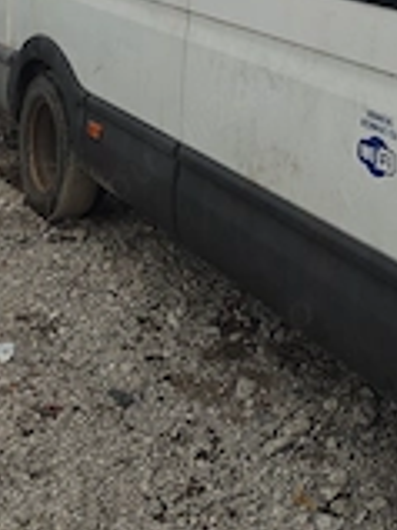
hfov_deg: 24.7
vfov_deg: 29.4
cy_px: -77
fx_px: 888
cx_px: 324
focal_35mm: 58
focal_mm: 6.06
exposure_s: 1/375
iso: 50
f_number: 1.6
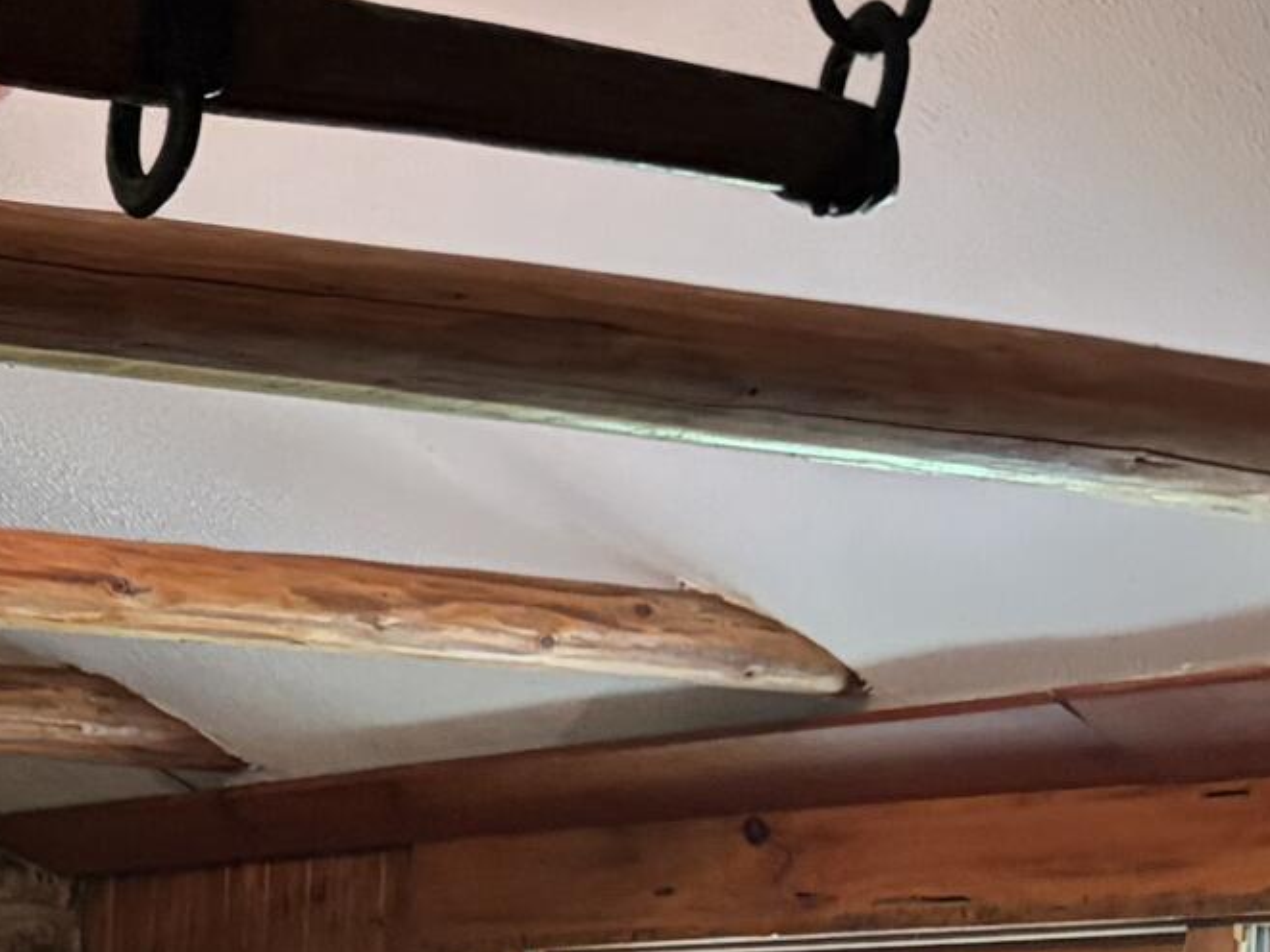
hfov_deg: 15.2
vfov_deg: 12.2
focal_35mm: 118
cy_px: 1261
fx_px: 4330
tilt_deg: -2.3
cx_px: -759
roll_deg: -2.0
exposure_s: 1/60
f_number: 1.6
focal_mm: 5.96
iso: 500
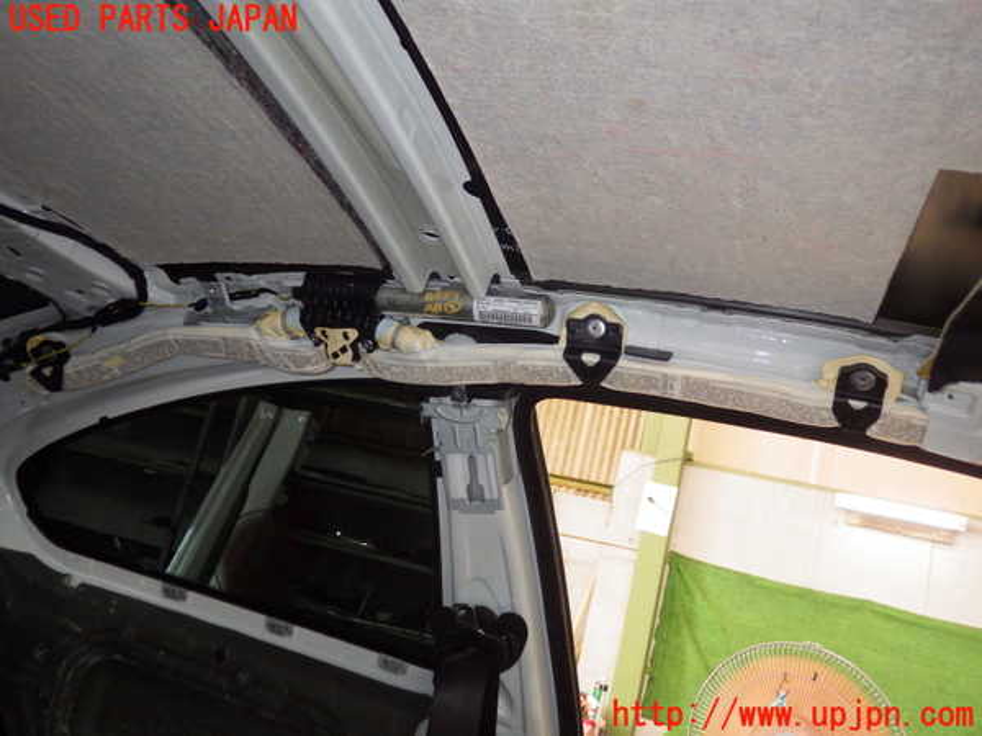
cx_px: 491
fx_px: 879
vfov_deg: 45.4
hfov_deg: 58.4
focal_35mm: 31
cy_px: 368
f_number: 2.3
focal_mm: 5.5
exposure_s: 1/50
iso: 500
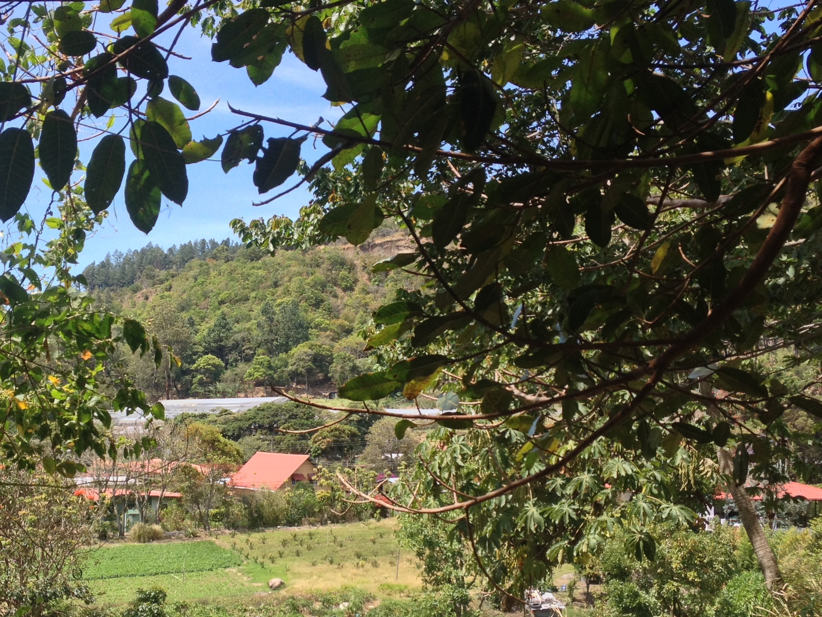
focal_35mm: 54
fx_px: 1282
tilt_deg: -2.0
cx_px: 302
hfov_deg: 35.3
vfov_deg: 26.9
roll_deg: -0.2
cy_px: 393
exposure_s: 1/581
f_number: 2.4
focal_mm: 4.28
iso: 50
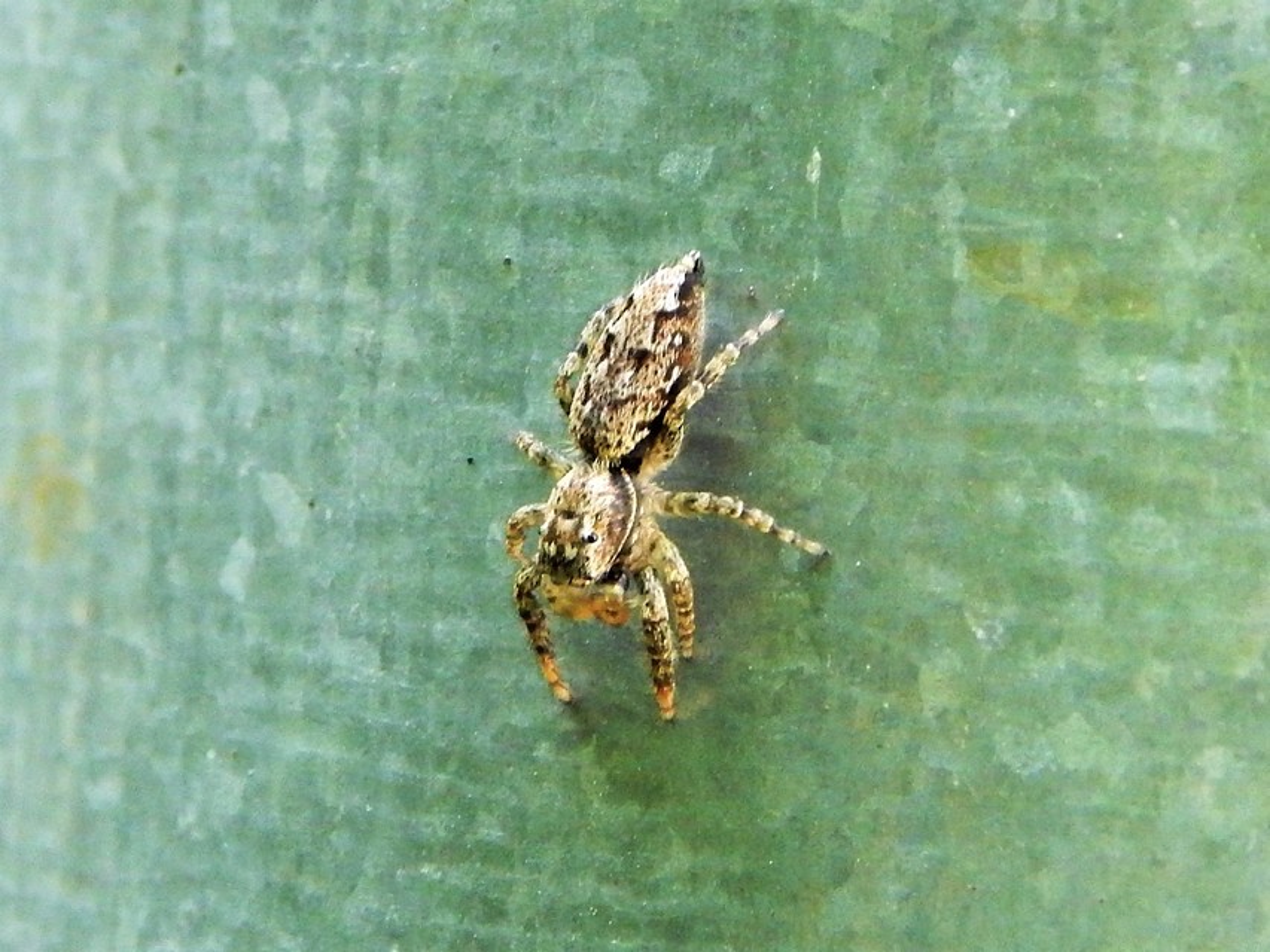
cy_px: 476
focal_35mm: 104
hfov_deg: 18.9
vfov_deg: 14.2
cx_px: 635
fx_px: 3816
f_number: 4.5
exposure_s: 1/125
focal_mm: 18.7
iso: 400
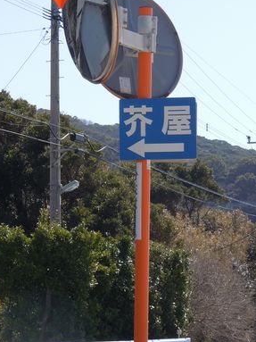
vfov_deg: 13.9
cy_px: 153
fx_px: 1401
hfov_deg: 10.4
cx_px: 111
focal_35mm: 142
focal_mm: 18.3
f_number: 5.4
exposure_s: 1/400
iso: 100
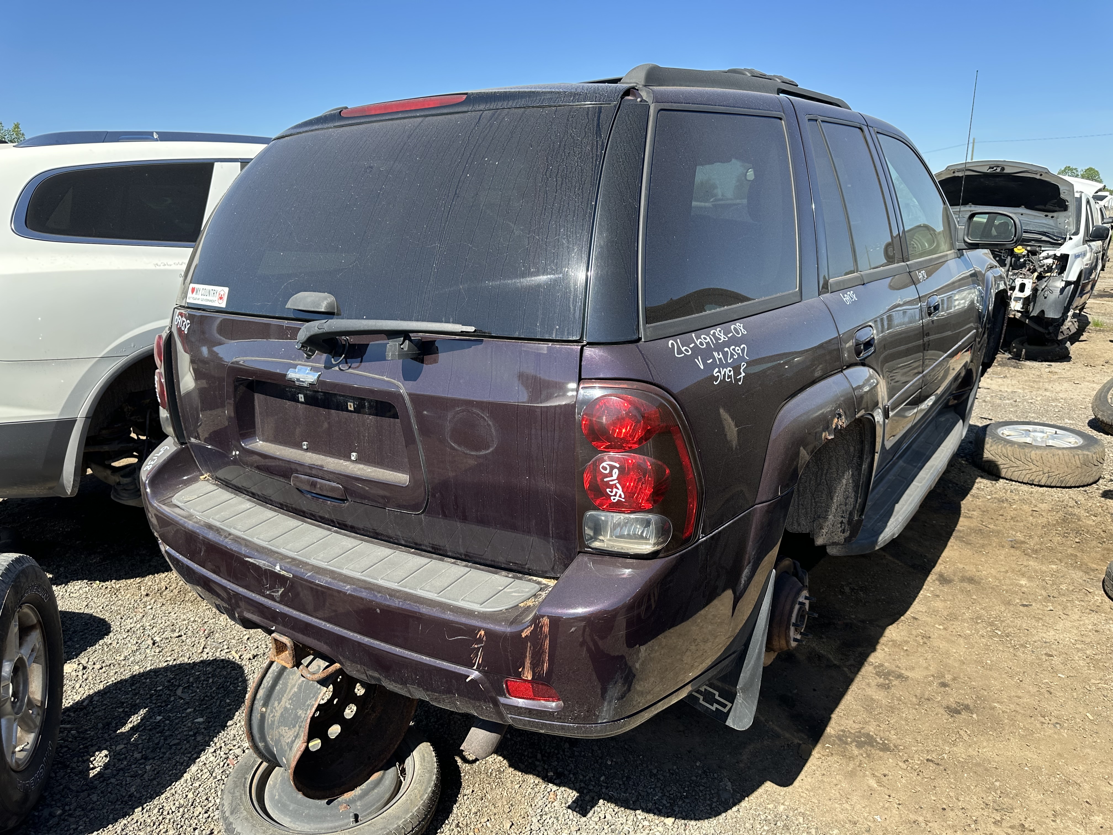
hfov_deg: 71.6
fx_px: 772
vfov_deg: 56.8
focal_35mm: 24
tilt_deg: -13.3
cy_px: 418
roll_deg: -0.3
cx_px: 556
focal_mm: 6.86
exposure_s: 1/1453
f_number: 1.78
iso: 80
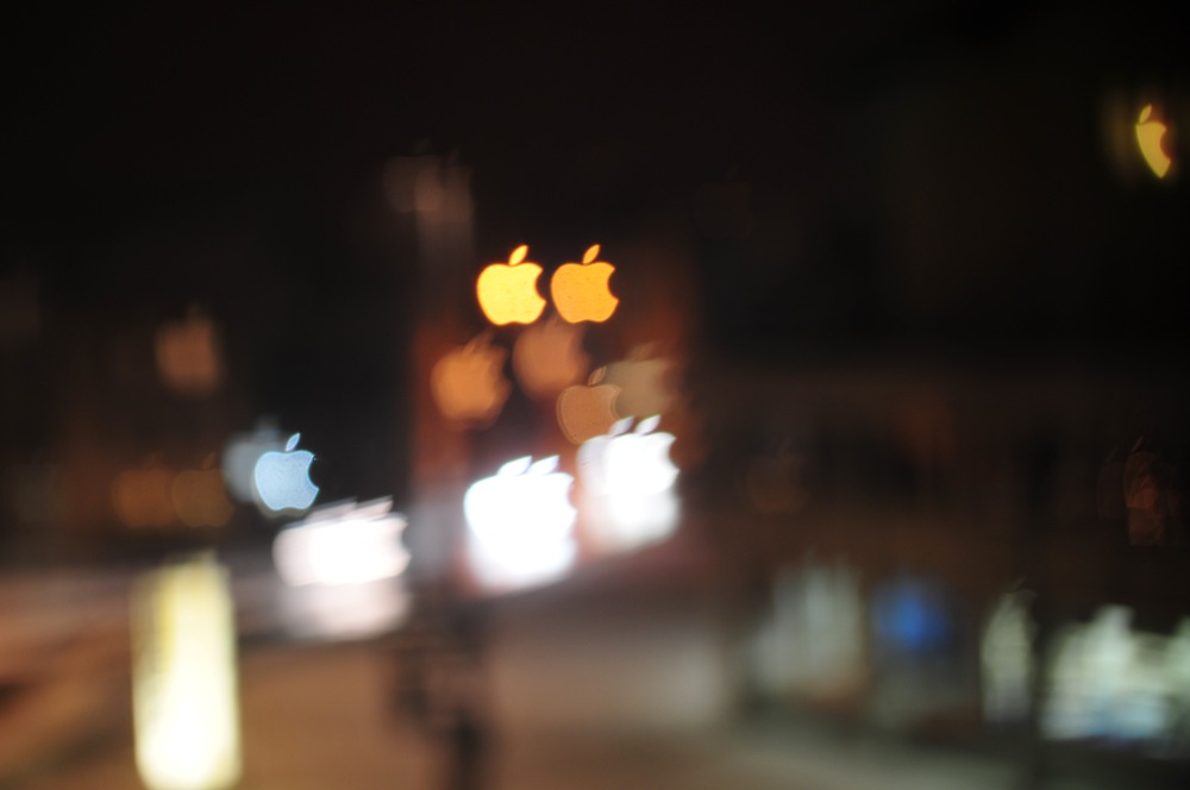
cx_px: 595
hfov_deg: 27.0
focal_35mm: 75
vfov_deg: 18.1
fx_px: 2476
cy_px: 395
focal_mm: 50
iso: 200
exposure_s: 1/4
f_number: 1.4
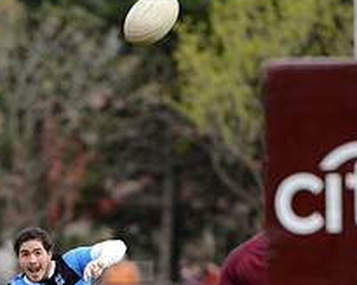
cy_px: 314
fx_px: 5484
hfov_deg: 3.7
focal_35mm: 519
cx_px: 9
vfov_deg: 3.0
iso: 320
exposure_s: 1/1000
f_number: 2.8
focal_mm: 195
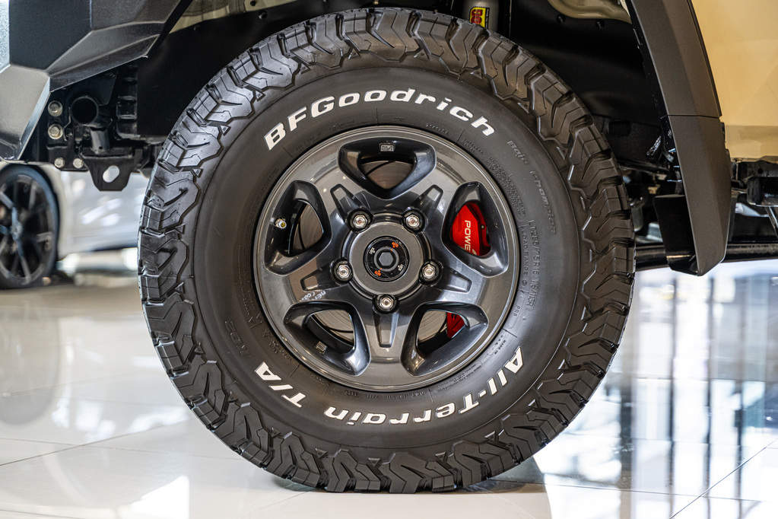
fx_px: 1621
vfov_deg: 18.2
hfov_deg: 27.0
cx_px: 389
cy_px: 260
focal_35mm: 75
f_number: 2.8
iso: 640
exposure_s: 1/160
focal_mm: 75
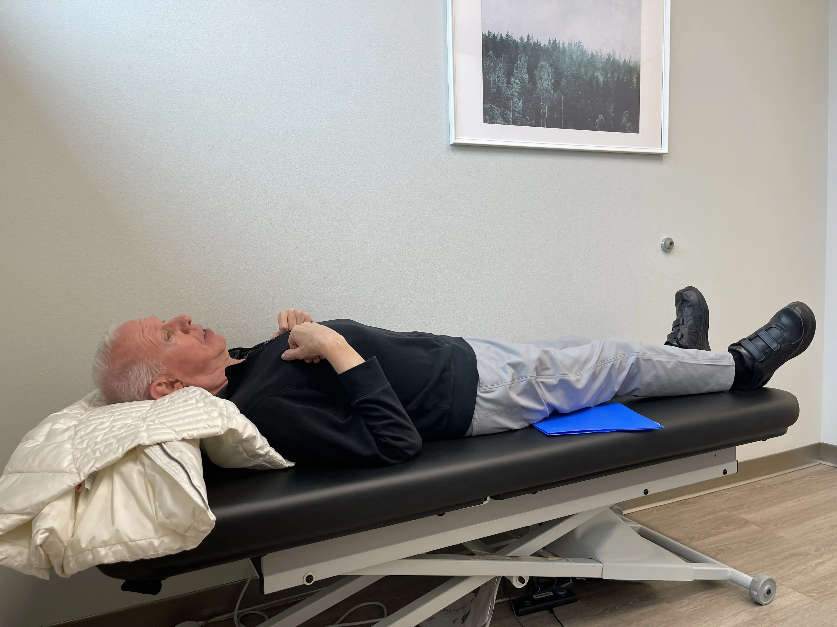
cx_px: 418
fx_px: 604
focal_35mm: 25
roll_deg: +2.2
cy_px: 314
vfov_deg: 54.9
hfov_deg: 69.4
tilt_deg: -5.4
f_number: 1.6
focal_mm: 5.1
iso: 40
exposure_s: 1/62
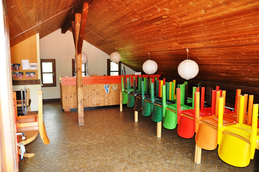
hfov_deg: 67.4
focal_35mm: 27
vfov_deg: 47.8
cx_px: 130
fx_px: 194
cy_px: 86
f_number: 3.5
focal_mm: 18
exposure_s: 1/80
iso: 800
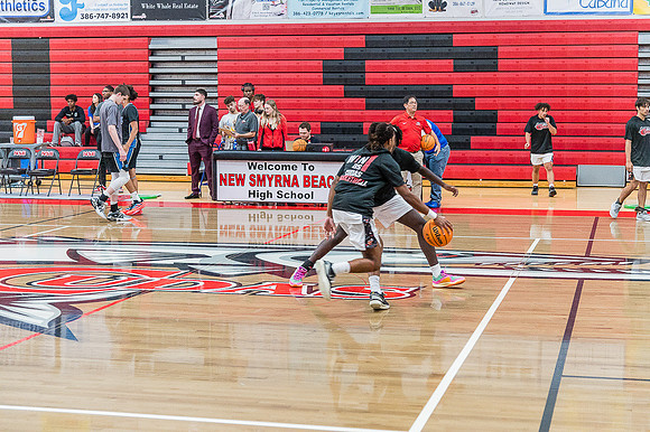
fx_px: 1191
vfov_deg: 20.6
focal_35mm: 66
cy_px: 216
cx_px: 325
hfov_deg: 30.5
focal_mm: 66
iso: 5000
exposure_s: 1/320
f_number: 4
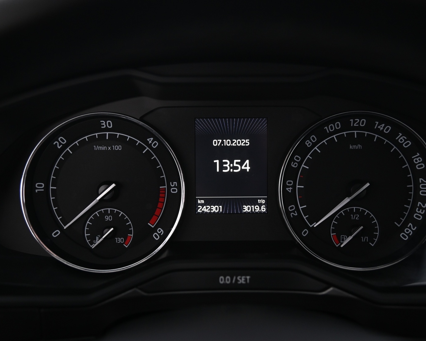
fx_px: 542
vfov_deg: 34.9
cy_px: 171
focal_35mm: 43
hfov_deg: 42.9
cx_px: 221
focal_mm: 38
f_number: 4
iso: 2000
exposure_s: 1/15
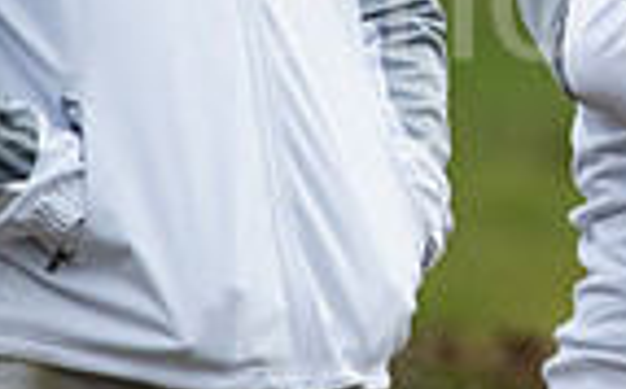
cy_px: -216
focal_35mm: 2975
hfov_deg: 0.7
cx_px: 841
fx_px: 50695
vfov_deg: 0.4
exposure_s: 1/1000
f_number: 5.6
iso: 1600
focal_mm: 480
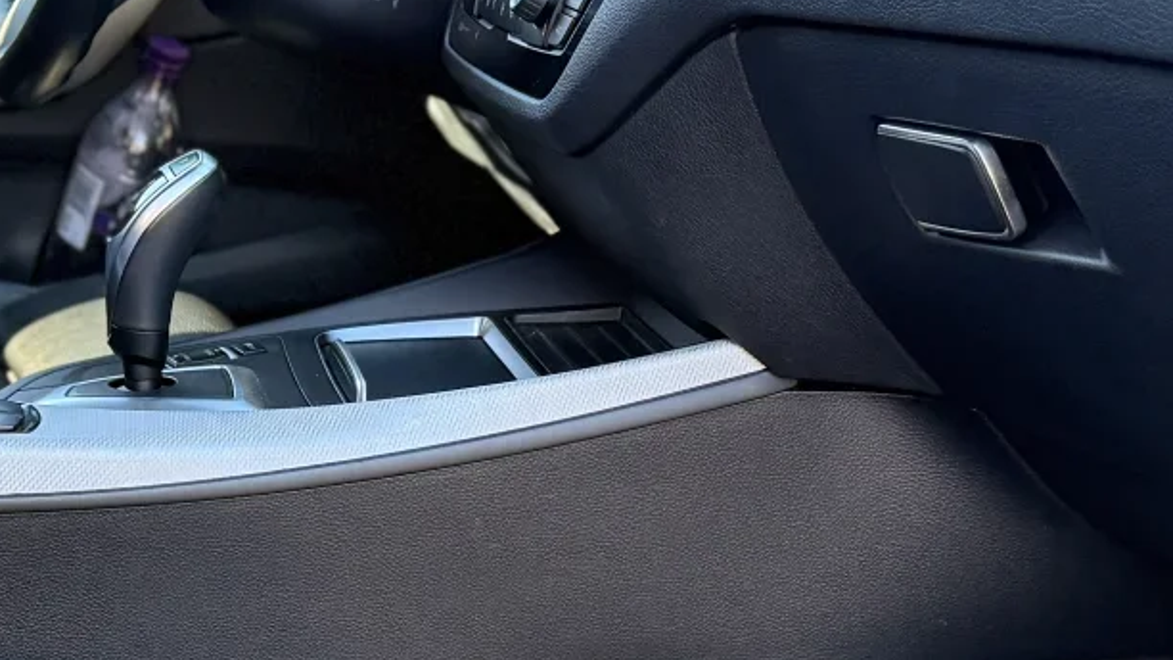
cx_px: 238
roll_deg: +0.0
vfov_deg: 14.4
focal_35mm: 82
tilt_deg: -19.4
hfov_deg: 25.5
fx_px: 2550
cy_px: 700
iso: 200
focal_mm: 6.76
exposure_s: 1/124
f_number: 1.78
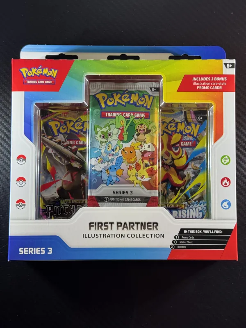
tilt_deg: -86.1
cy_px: 164
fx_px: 455
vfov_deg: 39.7
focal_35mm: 48
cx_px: 123
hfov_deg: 30.3
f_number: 1.78
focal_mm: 6.76
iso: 64
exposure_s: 1/121
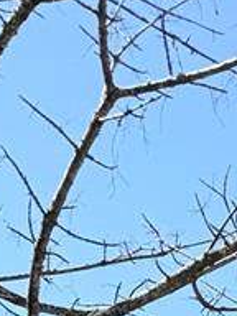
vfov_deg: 8.0
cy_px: 1113
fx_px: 1753
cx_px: 555
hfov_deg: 7.3
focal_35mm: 192
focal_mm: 6.76
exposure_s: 1/3021
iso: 80
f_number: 1.78
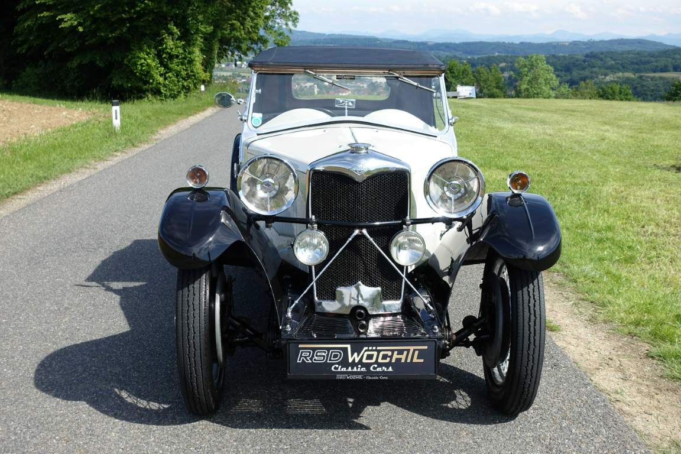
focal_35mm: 47
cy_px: 227
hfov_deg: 41.9
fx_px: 889
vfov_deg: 28.6
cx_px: 340
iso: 125
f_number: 4
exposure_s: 1/640
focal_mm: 17.06
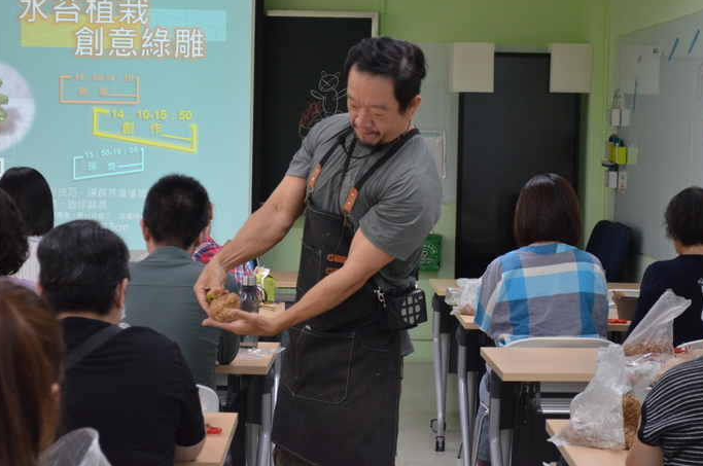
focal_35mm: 85
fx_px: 1648
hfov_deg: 24.1
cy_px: 228
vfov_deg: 16.1
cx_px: 353
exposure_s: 1/160
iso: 2000
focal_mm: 55
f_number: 5.6
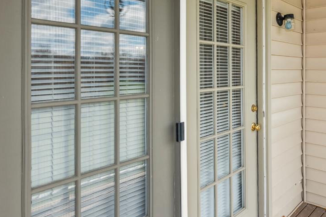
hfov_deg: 62.7
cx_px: 206
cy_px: 72
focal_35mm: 29
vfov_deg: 44.3
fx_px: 263
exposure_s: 1/160
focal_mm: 14
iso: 100
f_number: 8
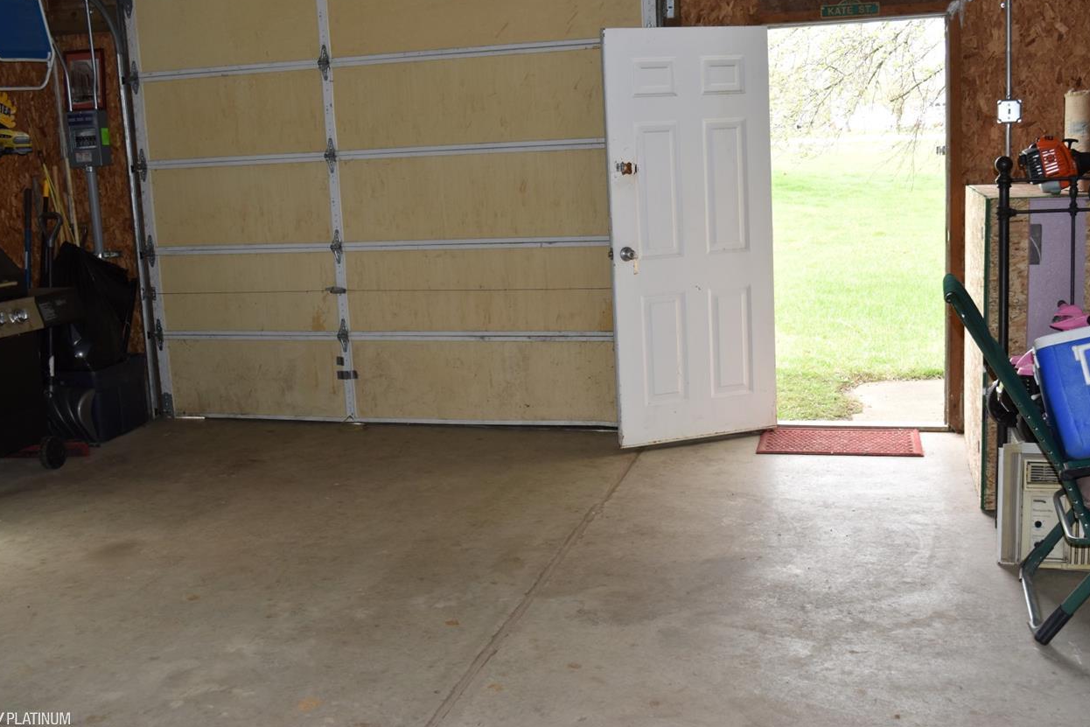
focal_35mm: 39
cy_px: 361
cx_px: 536
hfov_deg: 50.1
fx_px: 1166
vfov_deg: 34.6
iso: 280
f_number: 5.6
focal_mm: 25
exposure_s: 1/125
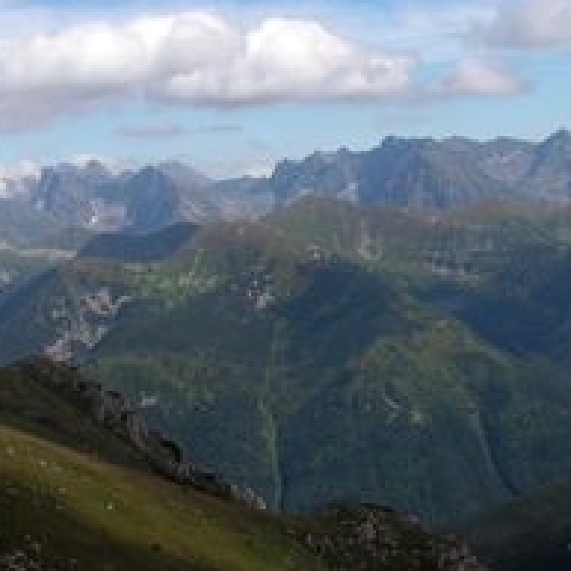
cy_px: 392
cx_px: 222
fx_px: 1381
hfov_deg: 23.3
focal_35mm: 74
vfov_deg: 23.2
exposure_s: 1/800
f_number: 3.2
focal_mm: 6
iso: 50
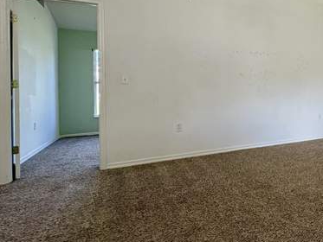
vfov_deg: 46.4
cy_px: 89
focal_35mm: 30
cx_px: 318
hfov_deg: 49.7
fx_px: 280
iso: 125
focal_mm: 2.22
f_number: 2.2
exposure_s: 1/60
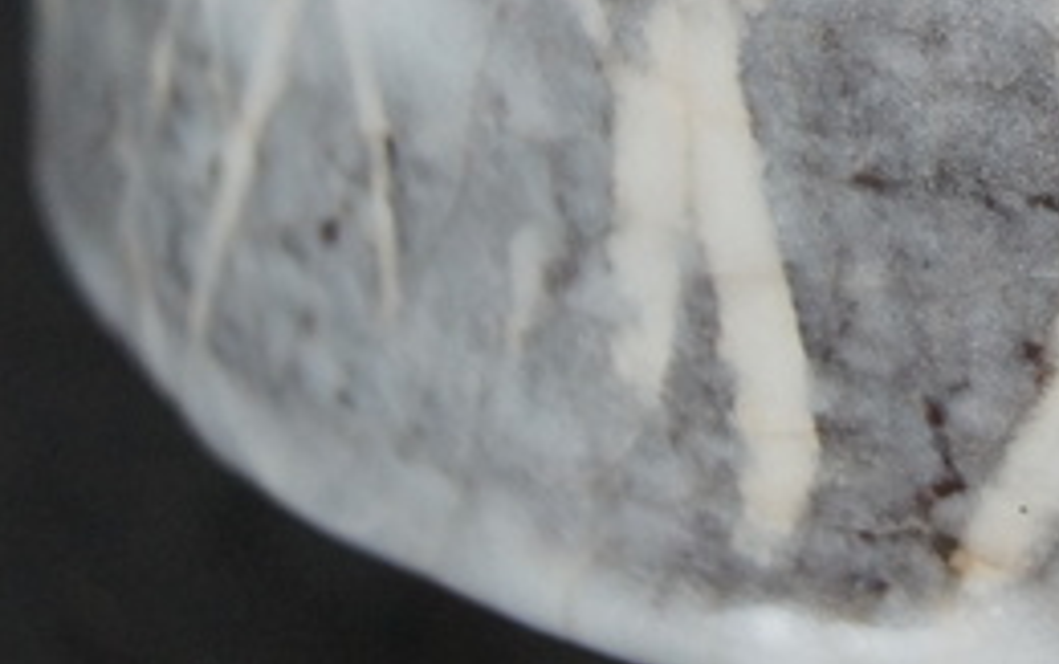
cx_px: 1377
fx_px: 4073
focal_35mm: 141
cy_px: -163
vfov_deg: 9.2
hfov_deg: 14.2
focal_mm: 24
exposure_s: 1/160
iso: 1000
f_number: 4
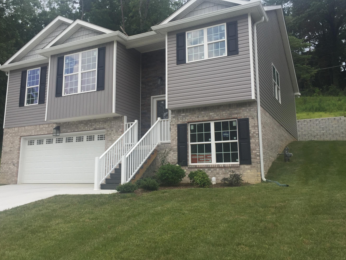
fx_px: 330
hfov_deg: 55.2
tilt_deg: +11.7
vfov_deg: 42.9
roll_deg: -0.4
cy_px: 118
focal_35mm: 33
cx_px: 154
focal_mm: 4.15
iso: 32
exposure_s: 1/1014
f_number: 2.2
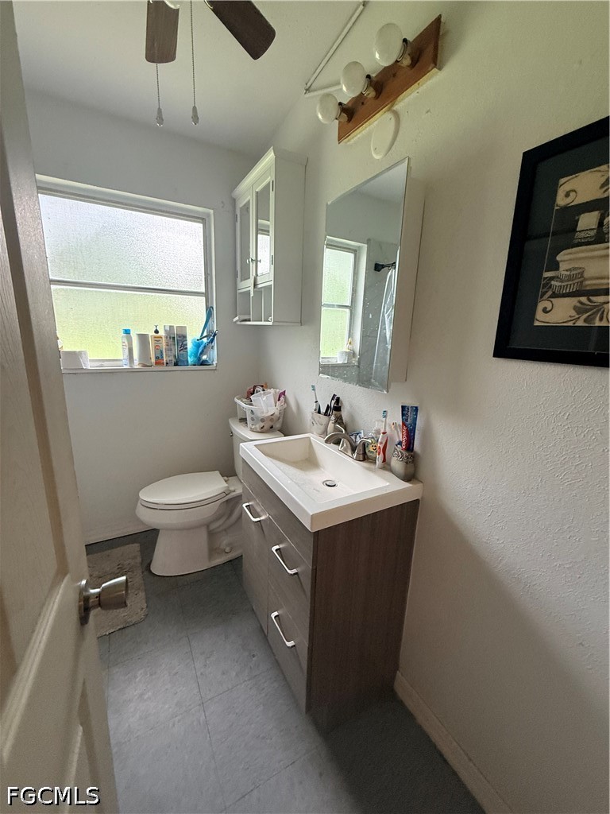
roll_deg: -1.7
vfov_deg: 102.1
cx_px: 305
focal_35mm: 14
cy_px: 407
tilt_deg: -12.6
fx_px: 329
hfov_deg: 85.7
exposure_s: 1/99
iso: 250
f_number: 2.2
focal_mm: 2.22
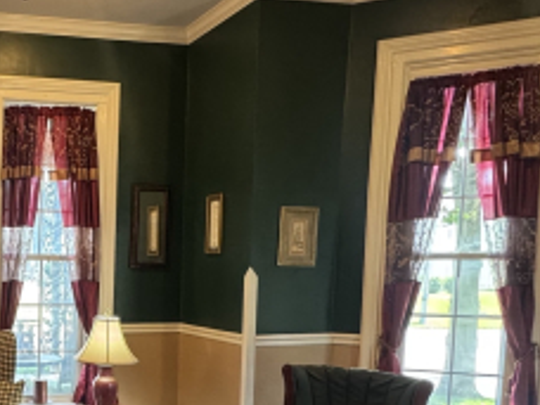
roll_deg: -1.2
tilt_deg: -4.6
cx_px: -22
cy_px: 324
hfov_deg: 39.3
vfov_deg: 34.1
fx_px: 640
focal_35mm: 41
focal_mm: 2.22
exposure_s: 1/60
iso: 250
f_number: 2.2
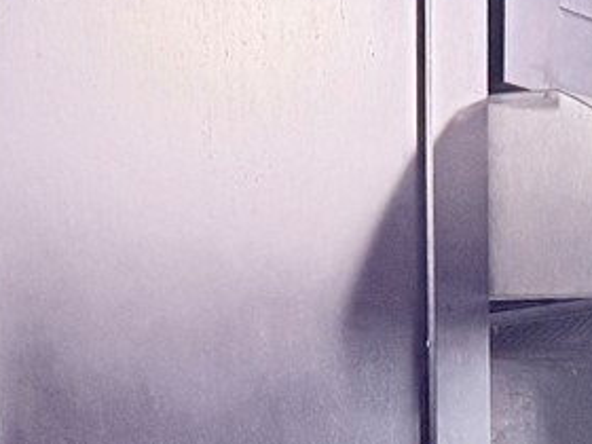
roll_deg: -1.9
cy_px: 1034
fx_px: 2343
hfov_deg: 13.6
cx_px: 858
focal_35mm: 137
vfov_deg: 9.7
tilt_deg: -9.6
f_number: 1.78
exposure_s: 1/60
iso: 320
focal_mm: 6.76
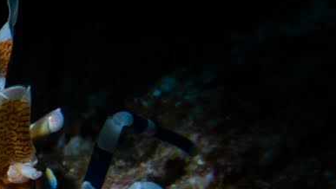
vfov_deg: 2.5
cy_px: 178
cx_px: -376
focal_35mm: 494
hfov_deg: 4.3
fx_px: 4403
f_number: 16
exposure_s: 1/125
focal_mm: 60
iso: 250
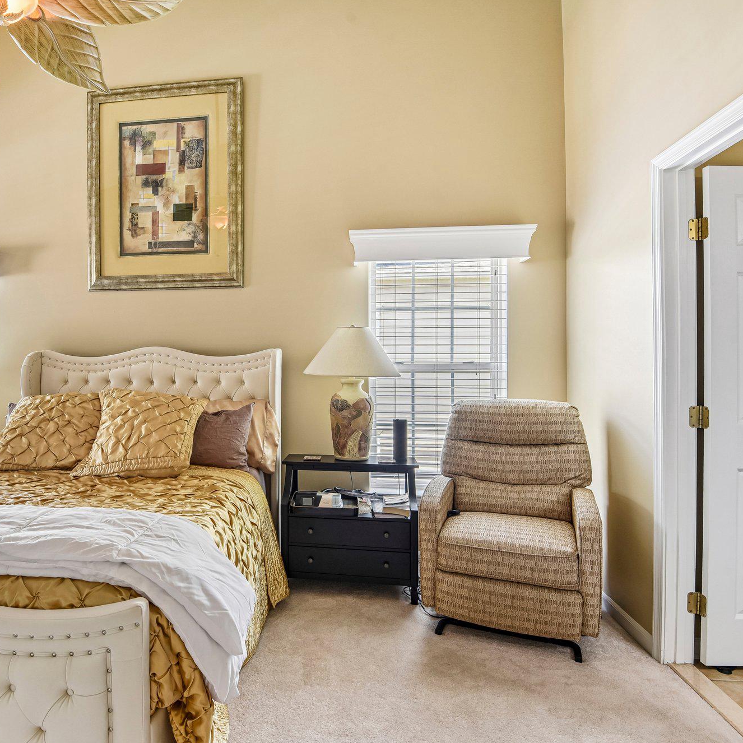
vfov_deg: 72.1
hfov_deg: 70.7
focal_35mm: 21
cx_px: 270
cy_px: 377
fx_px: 510
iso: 400
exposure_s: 1/13
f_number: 8
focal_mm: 16
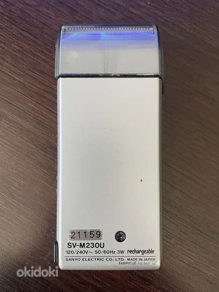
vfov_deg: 67.3
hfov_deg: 53.1
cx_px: 110
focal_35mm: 26
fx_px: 219
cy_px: 146
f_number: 1.6
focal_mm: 4.2
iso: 400
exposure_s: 1/60
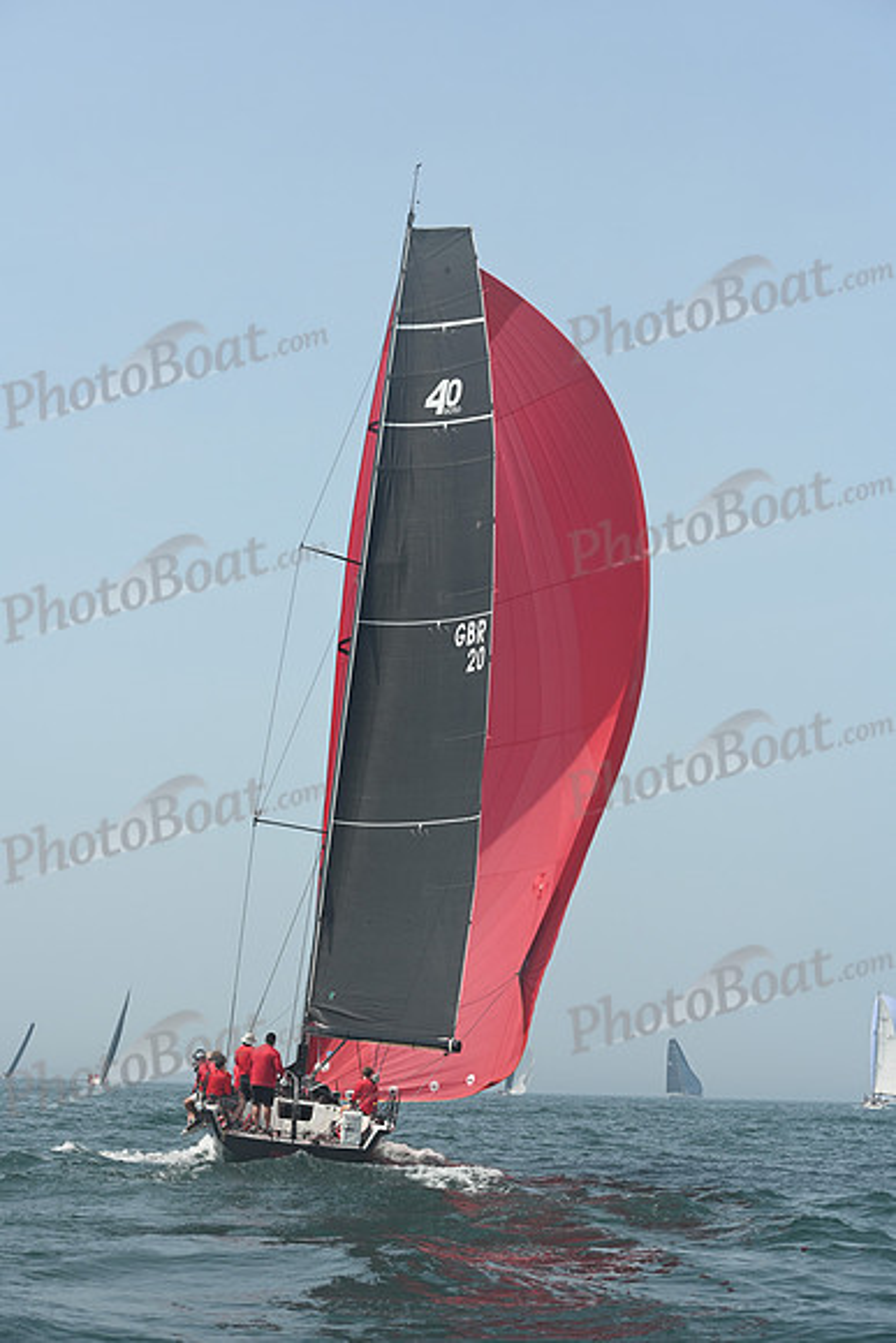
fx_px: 2985
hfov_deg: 17.1
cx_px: 448
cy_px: 672
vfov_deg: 25.4
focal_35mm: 80
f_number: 8
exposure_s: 1/1250
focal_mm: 80
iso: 320
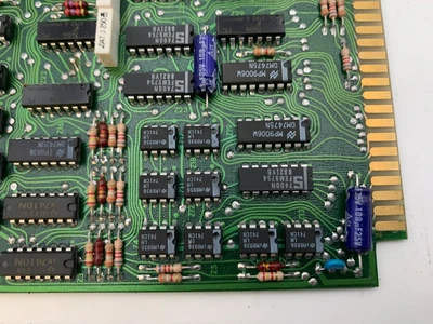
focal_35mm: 26
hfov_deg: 67.3
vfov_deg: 53.1
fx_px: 325
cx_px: 216
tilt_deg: -83.0
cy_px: 162
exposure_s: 1/60
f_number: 1.8
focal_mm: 4.25
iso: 64
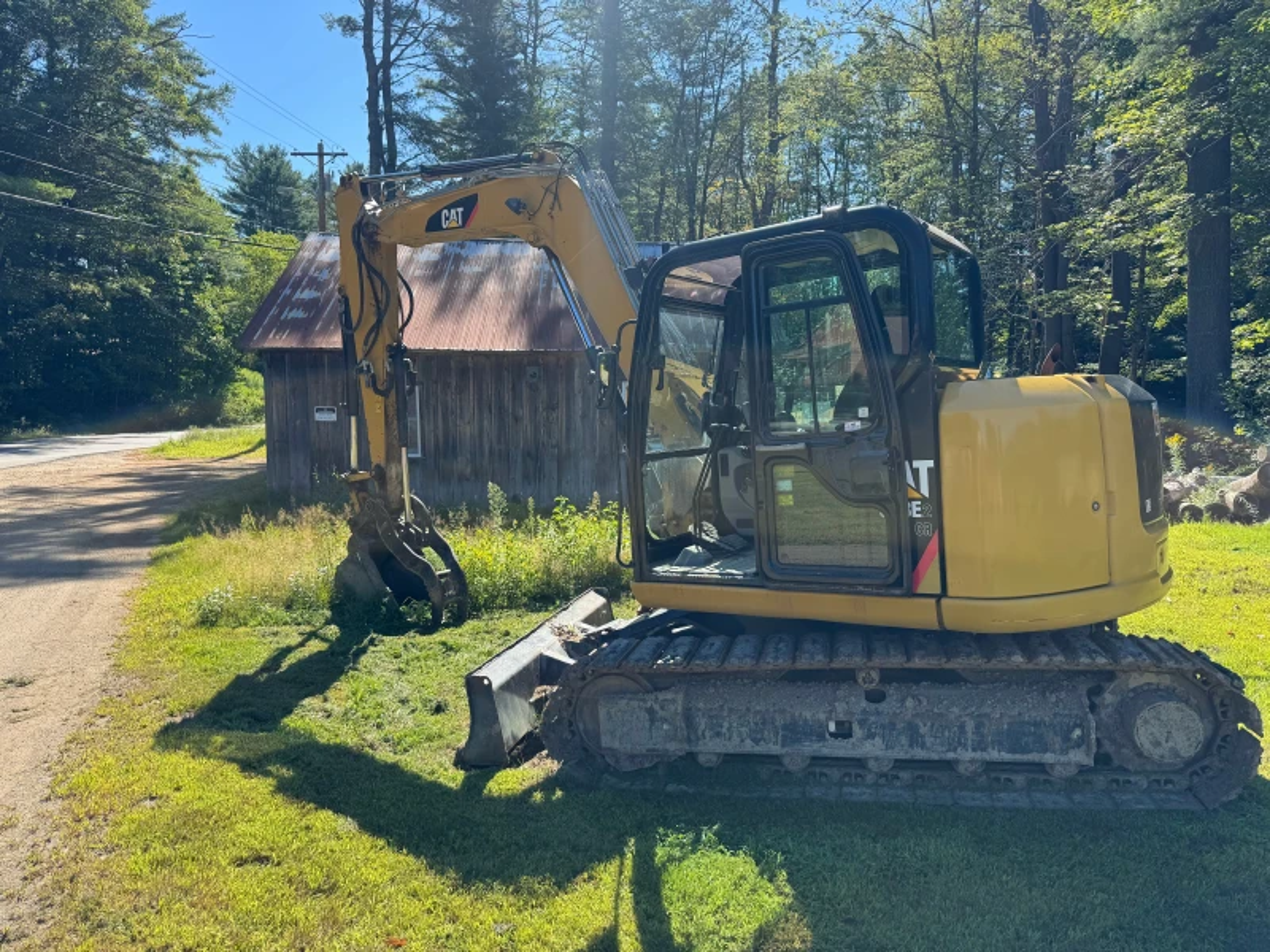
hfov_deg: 71.6
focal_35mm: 24
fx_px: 881
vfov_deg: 56.8
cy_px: 476
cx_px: 635
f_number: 1.78
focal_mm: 6.76
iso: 80
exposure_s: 1/1366
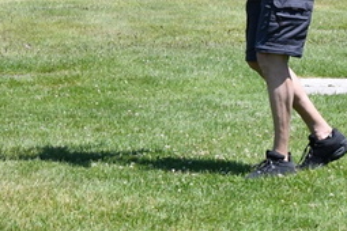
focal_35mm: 373
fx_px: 3595
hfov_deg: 5.5
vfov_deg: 3.7
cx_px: 400
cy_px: -99
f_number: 11
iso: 800
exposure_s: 1/800
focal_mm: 80
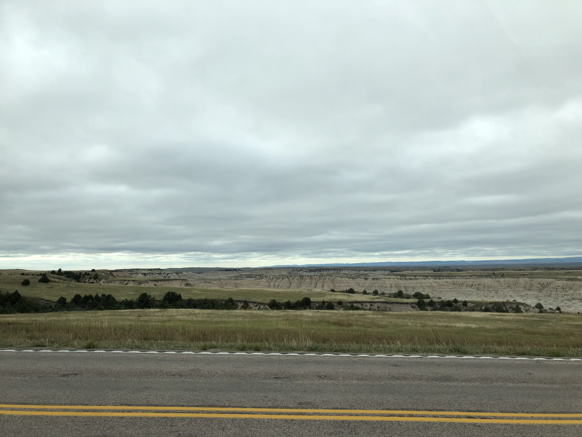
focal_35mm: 28
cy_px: 218
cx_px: 291
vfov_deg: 49.7
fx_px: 471
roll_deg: +1.8
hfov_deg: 63.4
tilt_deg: +5.0
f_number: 1.8
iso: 20
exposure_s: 1/2288
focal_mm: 3.99
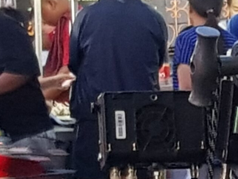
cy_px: 246
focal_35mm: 104
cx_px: 466
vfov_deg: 13.6
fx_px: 715
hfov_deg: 15.4
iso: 200
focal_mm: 4.2
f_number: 1.7
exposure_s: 1/26
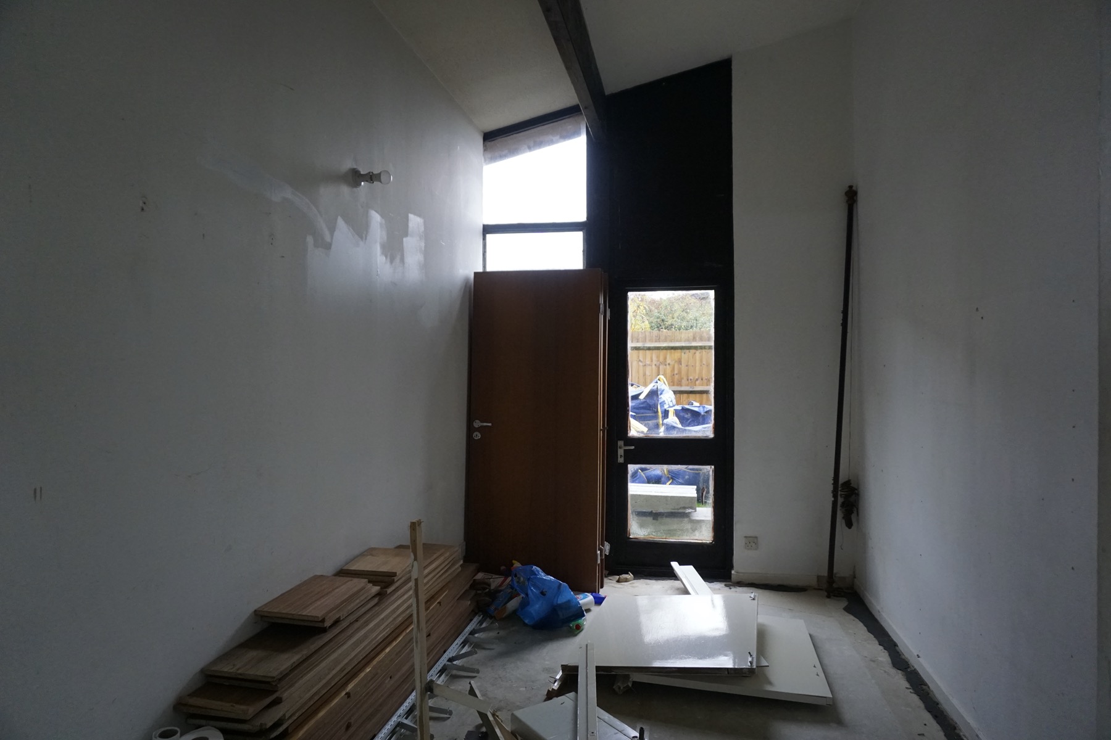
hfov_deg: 73.7
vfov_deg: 53.1
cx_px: 556
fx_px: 741
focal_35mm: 24
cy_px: 370
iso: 1250
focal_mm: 16
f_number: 4
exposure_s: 1/160
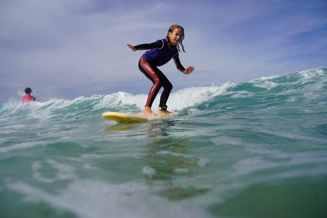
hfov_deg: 61.9
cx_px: 164
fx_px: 272
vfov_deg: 43.6
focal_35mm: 30
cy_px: 109
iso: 100
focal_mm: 30
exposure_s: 1/1600
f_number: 5
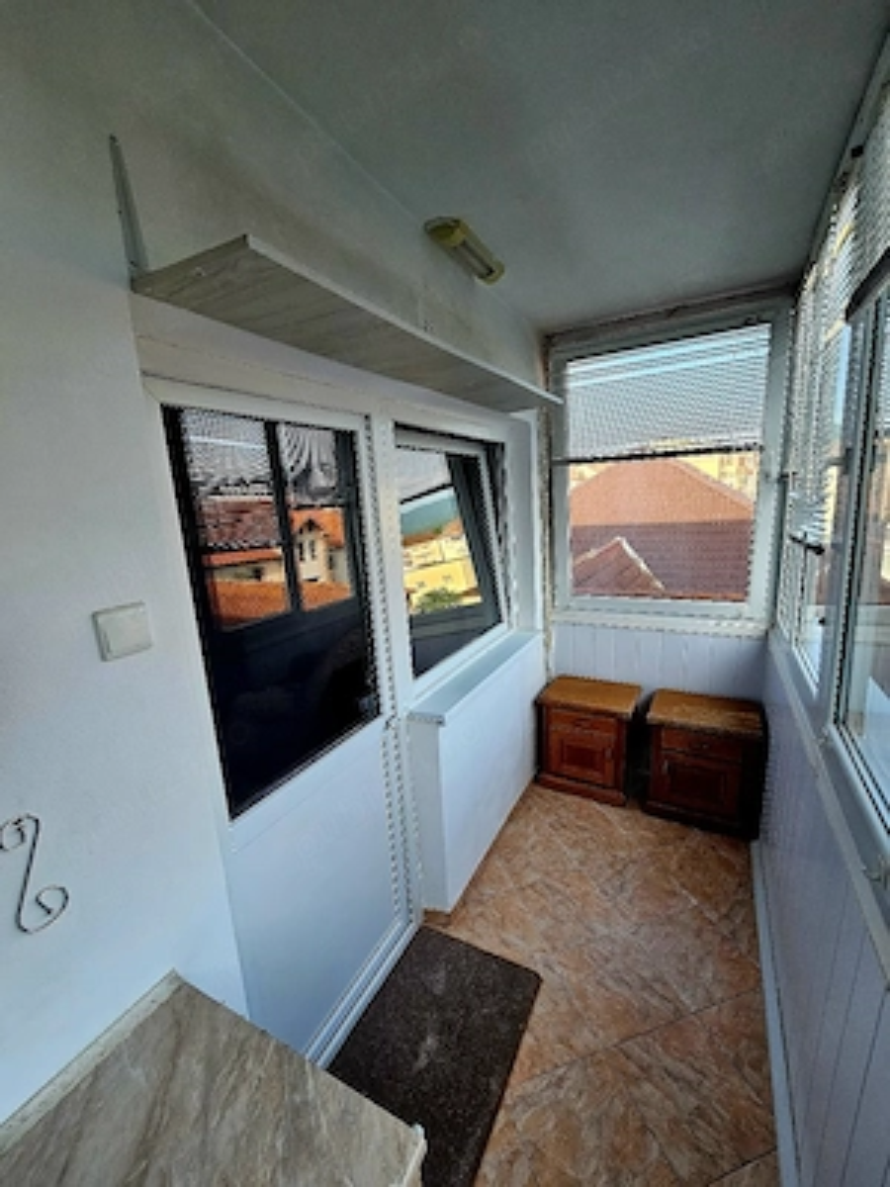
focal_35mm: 13
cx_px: 445
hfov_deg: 89.9
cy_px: 594
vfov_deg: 106.2
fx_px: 446
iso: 125
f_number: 2.2
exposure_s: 1/370
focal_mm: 2.2
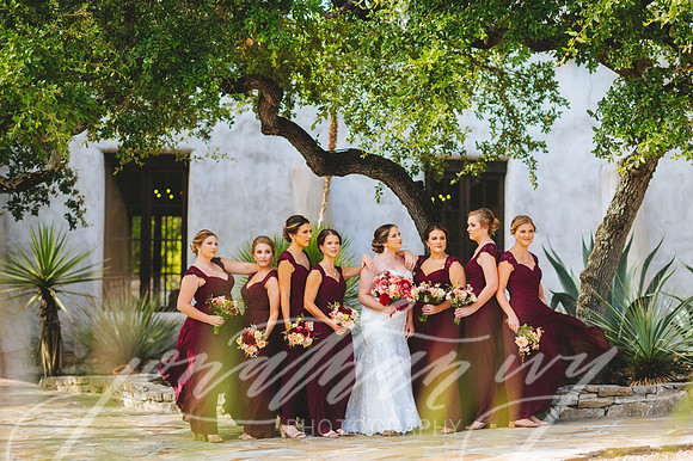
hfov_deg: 23.9
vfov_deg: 16.1
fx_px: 1635
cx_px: 346
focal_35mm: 85
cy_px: 230
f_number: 2
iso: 160
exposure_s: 1/1000
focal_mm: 85
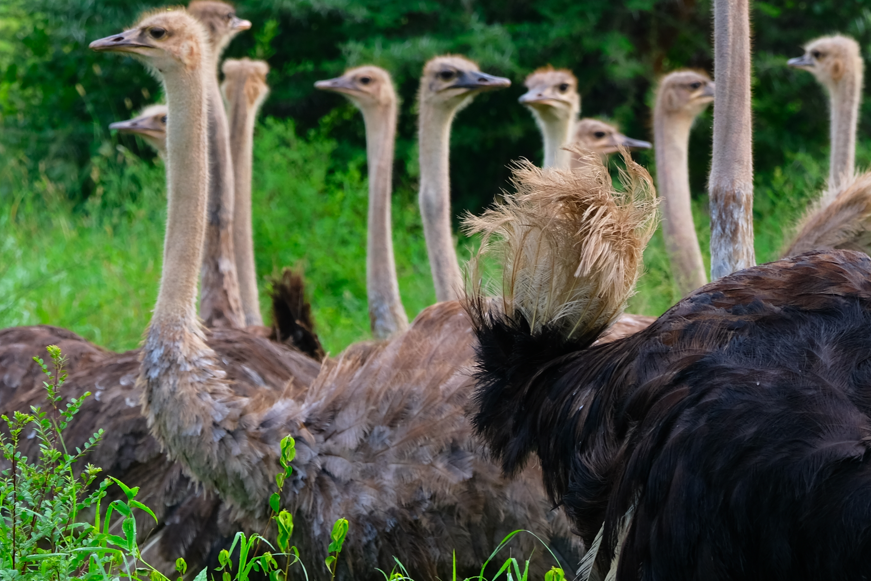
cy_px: 203
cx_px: 718
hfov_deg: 4.4
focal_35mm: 471
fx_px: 11395
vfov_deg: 2.9
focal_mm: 150
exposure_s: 1/60
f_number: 8
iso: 200
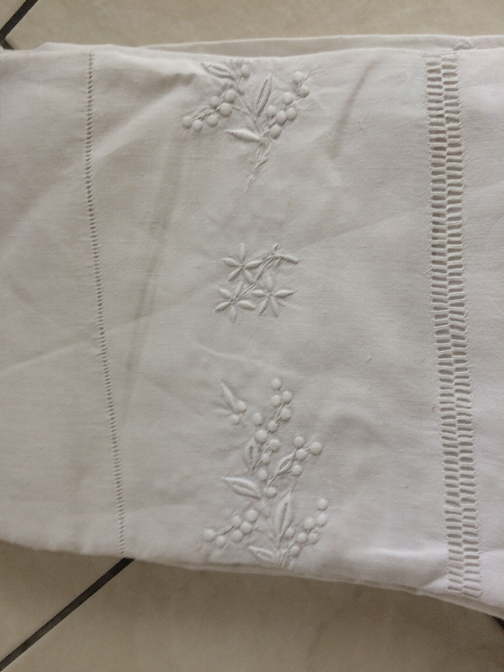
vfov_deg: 61.7
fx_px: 563
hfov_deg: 48.2
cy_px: 336
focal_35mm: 29
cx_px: 252
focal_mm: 4.15
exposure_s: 1/50
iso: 40
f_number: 2.2
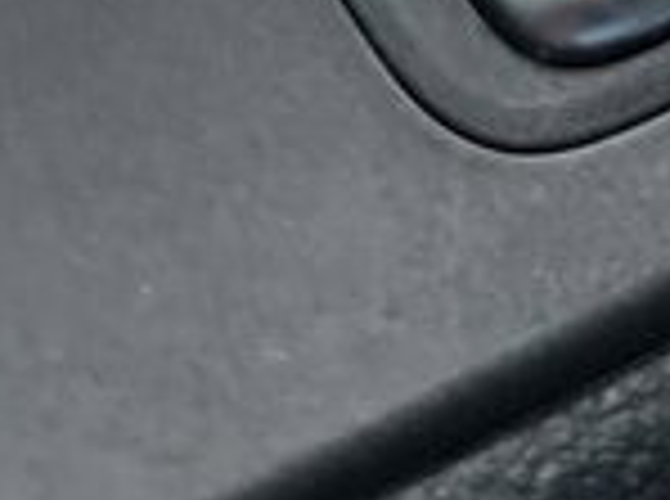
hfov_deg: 14.5
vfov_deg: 10.1
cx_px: 728
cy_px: -550
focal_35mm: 133
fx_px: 2568
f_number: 1.6
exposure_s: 1/55
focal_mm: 5.1
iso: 500
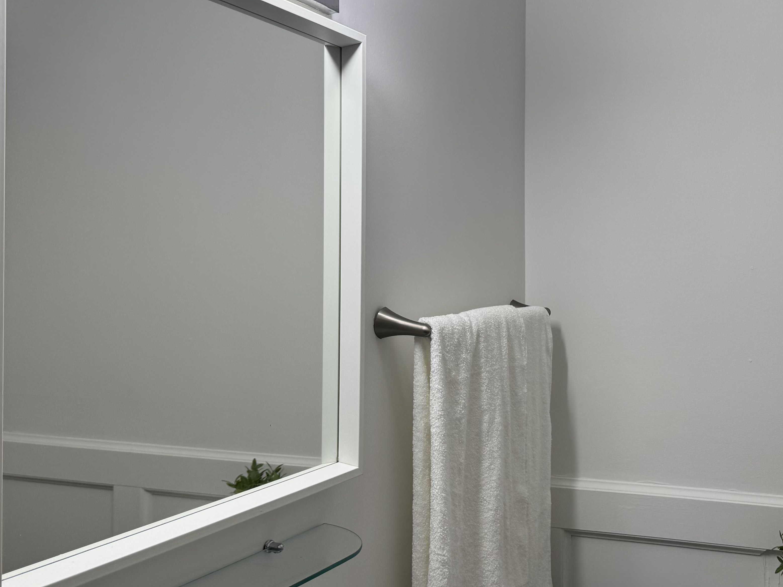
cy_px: 269
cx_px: 553
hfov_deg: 42.1
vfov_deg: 32.9
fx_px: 995
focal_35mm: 44
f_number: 1.78
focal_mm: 6.76
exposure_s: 1/170
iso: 64
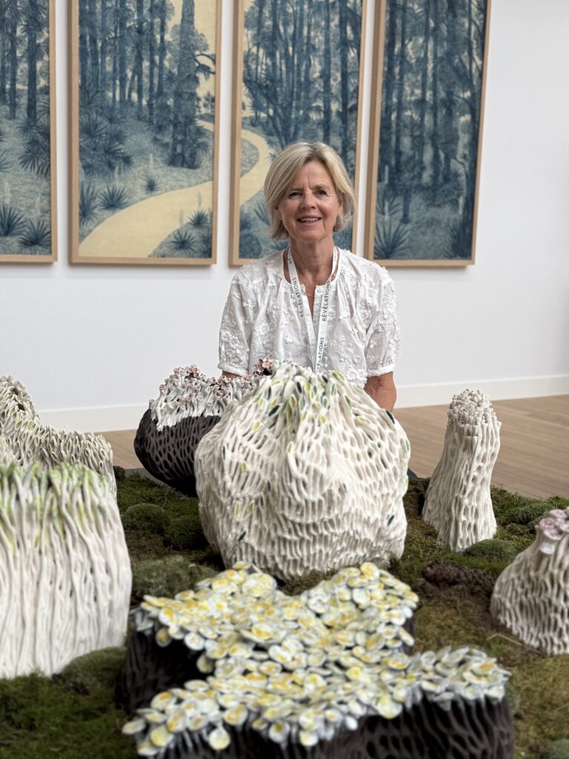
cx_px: 284
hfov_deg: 30.3
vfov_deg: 39.7
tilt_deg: -8.0
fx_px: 1052
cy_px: 380
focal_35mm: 48
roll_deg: -2.7
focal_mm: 6.76
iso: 80
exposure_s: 1/786
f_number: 1.78
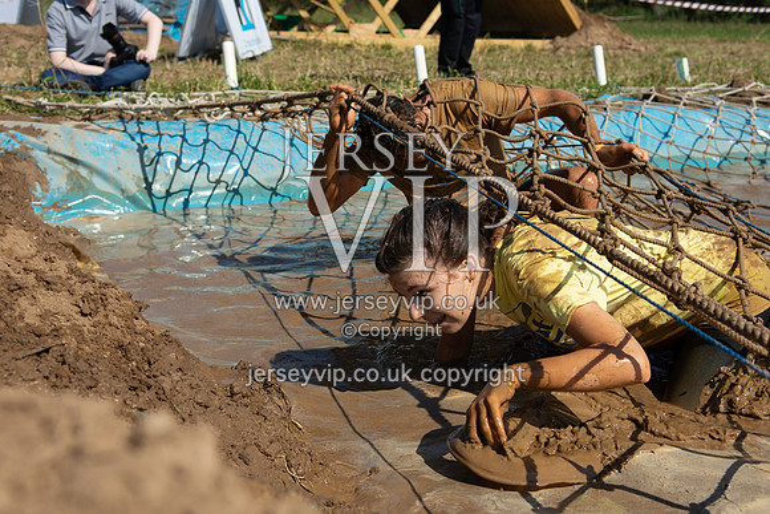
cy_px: 257
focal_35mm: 48
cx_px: 385
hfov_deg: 41.1
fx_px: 1027
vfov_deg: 28.1
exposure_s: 1/1600
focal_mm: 32
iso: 100
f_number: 4
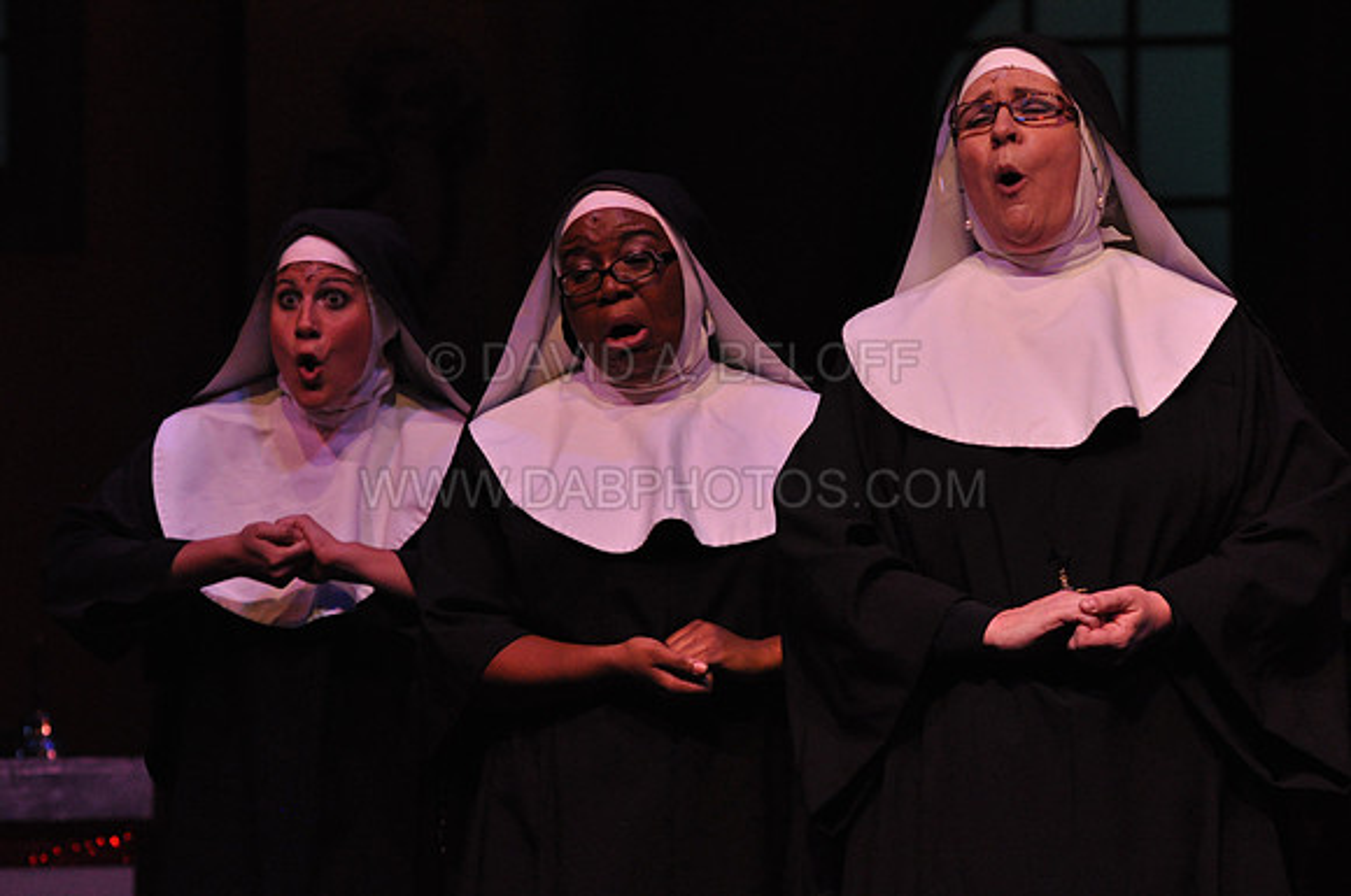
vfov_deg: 5.9
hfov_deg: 8.9
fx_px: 8713
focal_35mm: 232
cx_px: 676
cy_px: 448
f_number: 5
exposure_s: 1/400
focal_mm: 155
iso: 1600
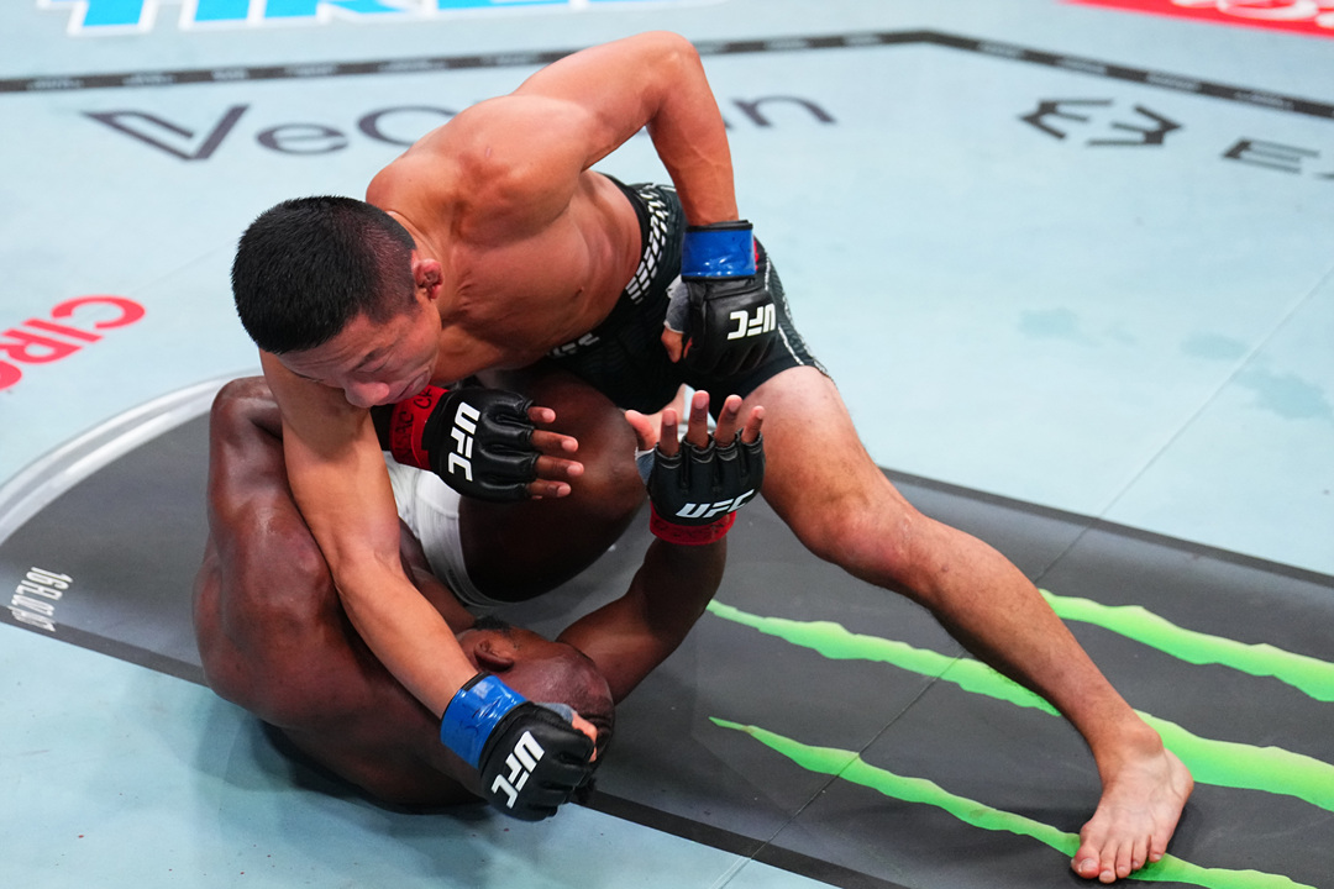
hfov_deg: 28.8
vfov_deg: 19.5
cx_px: 667
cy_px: 444
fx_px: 2594
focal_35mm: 70
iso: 5000
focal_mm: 70
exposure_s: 1/1600
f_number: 2.8
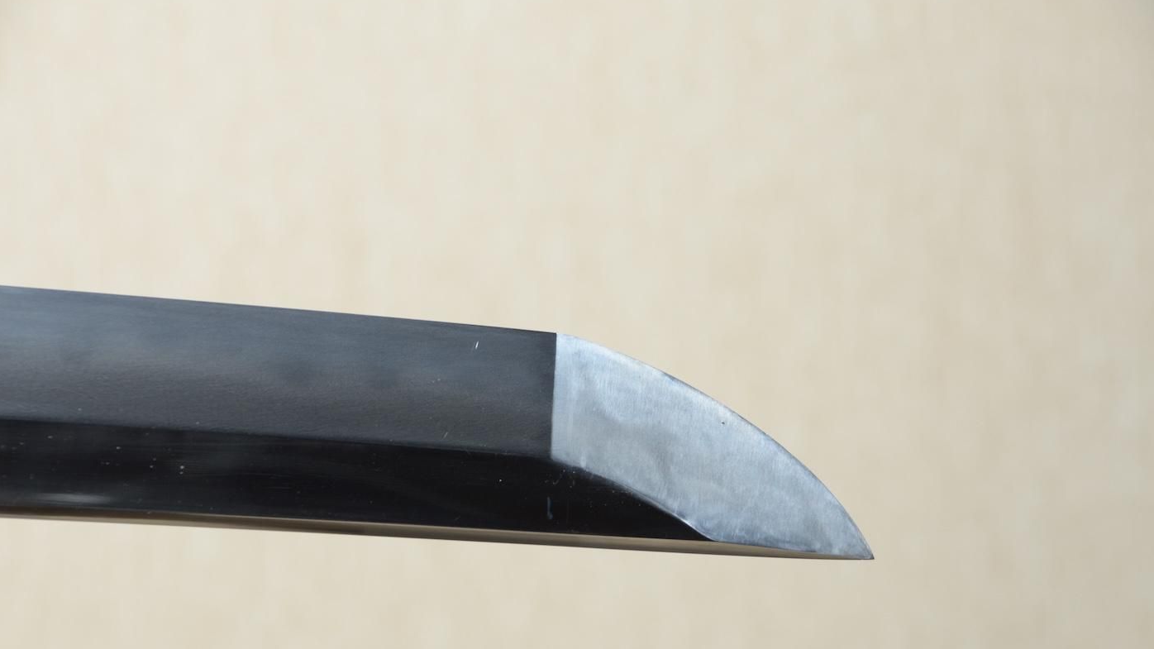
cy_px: 362
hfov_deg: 10.1
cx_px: 576
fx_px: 6503
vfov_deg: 5.7
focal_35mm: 213
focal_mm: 135
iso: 400
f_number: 11
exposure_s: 1/2
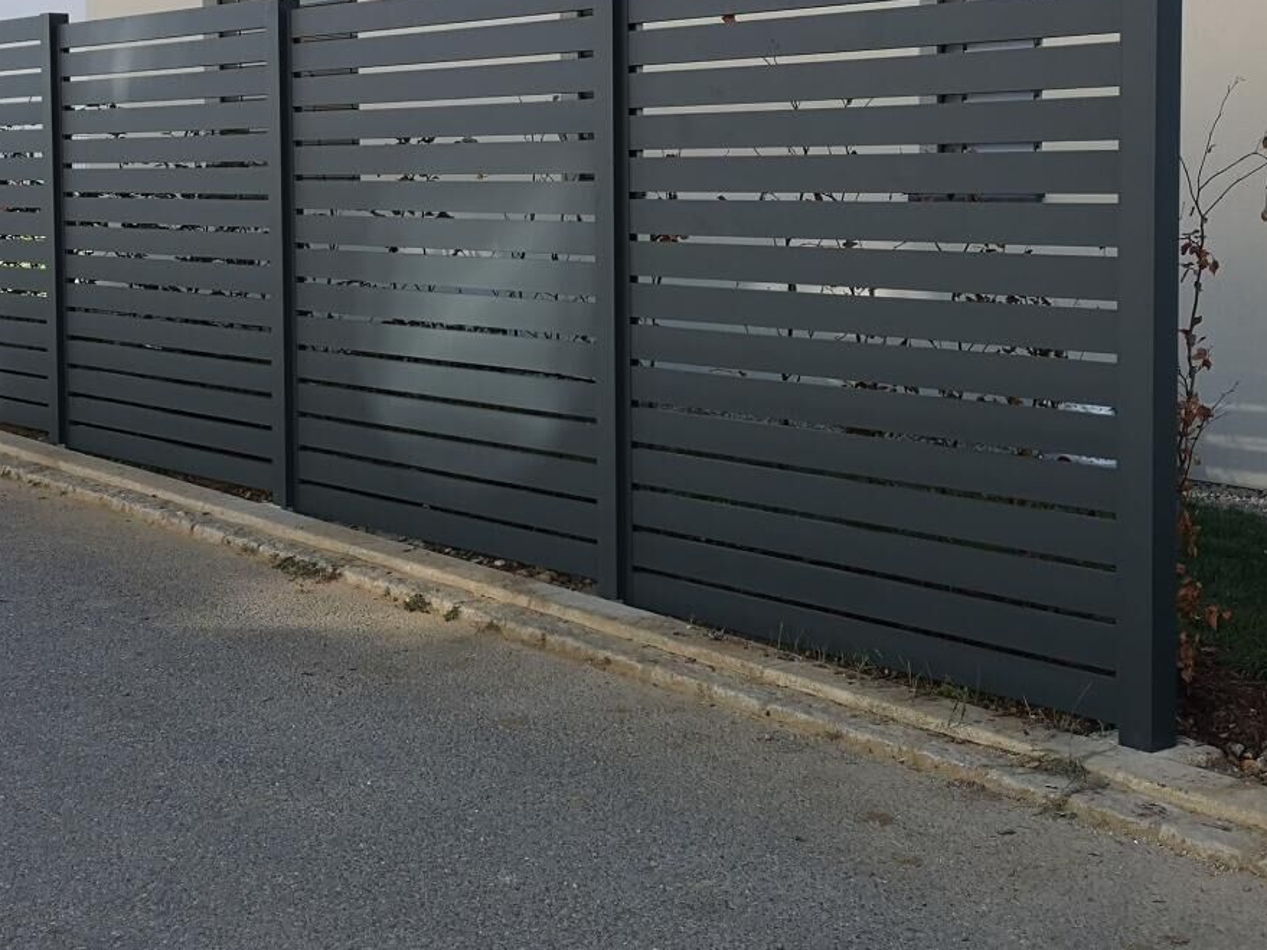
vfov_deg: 24.6
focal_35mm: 59
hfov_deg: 32.7
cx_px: 639
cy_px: 281
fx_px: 2159
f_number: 1.8
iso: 50
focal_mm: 5.58
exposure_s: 1/1065
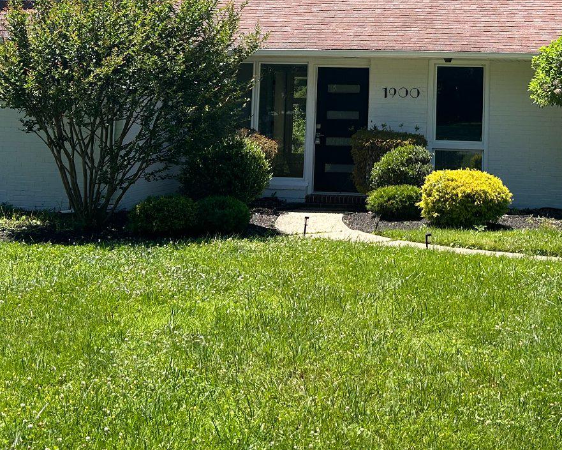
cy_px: 19
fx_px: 981
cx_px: 429
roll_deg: -0.7
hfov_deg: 31.3
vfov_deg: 24.8
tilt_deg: +4.2
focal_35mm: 59
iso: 50
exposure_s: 1/2045
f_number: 1.5
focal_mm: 5.7
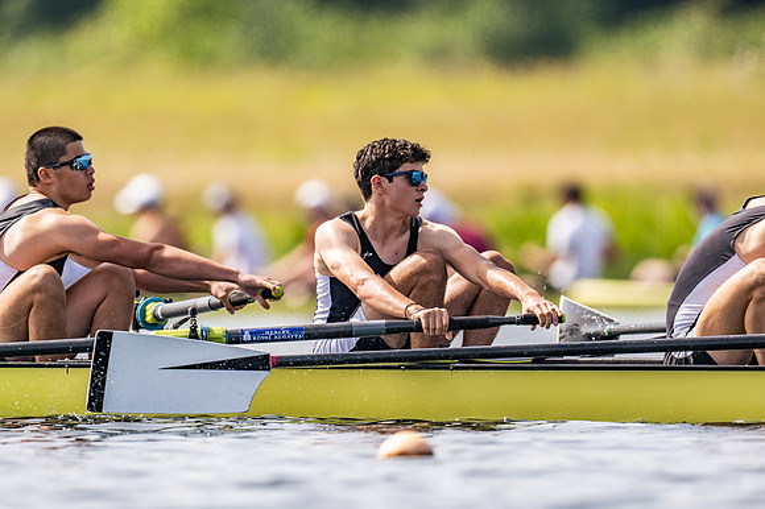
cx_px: 382
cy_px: 254
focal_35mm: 900
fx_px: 19113
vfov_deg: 1.5
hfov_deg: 2.3
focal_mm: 600
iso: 200
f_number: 4
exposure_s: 1/2500
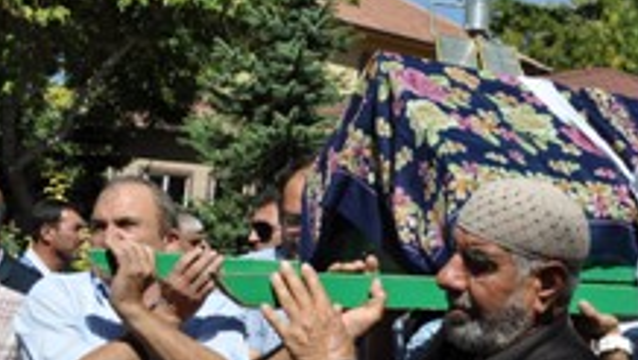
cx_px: 571
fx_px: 1202
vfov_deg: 17.0
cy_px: 211
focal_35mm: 71
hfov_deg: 28.6
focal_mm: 22
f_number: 10
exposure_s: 1/400
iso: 200
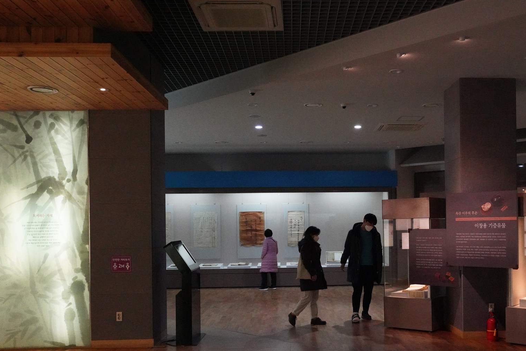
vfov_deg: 35.7
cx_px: 329
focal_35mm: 37
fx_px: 541
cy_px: 223
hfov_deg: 51.3
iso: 20000
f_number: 7.1
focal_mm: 28
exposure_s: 1/100
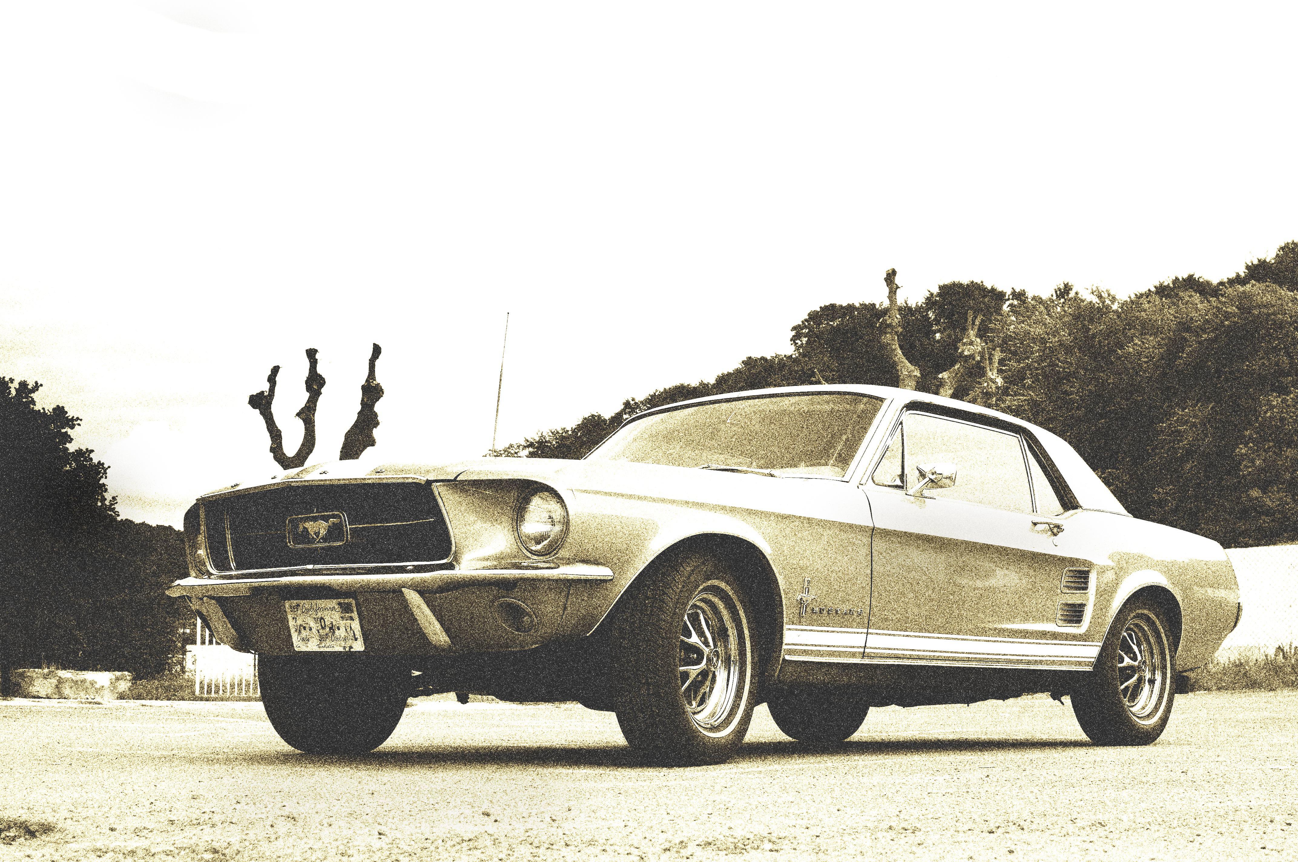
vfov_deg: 25.7
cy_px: 431
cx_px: 649
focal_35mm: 52
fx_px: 1891
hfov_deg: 37.9
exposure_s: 1/250
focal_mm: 35
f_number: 8
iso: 200
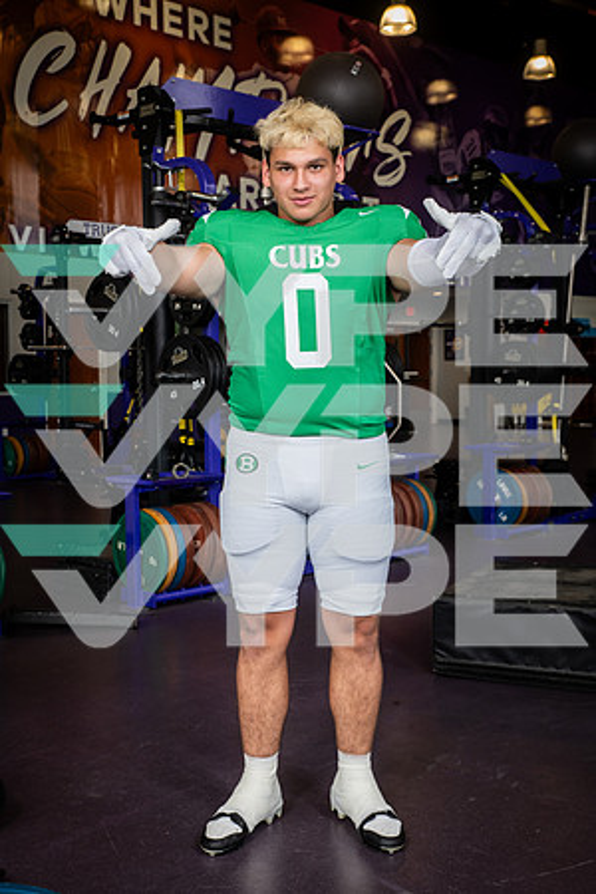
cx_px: 298
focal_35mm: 46
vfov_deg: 42.7
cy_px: 447
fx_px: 1142
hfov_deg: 29.2
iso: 800
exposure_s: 1/250
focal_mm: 46
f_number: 7.1
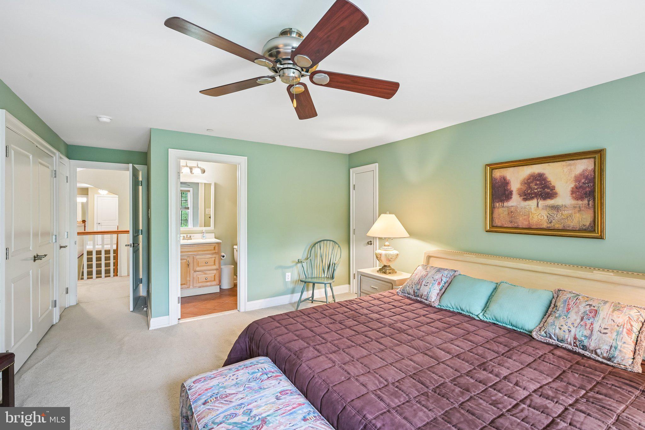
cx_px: 322
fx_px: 287
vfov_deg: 73.7
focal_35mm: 16
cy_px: 215
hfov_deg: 96.7
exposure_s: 1/2.5
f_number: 8
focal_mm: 16
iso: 400
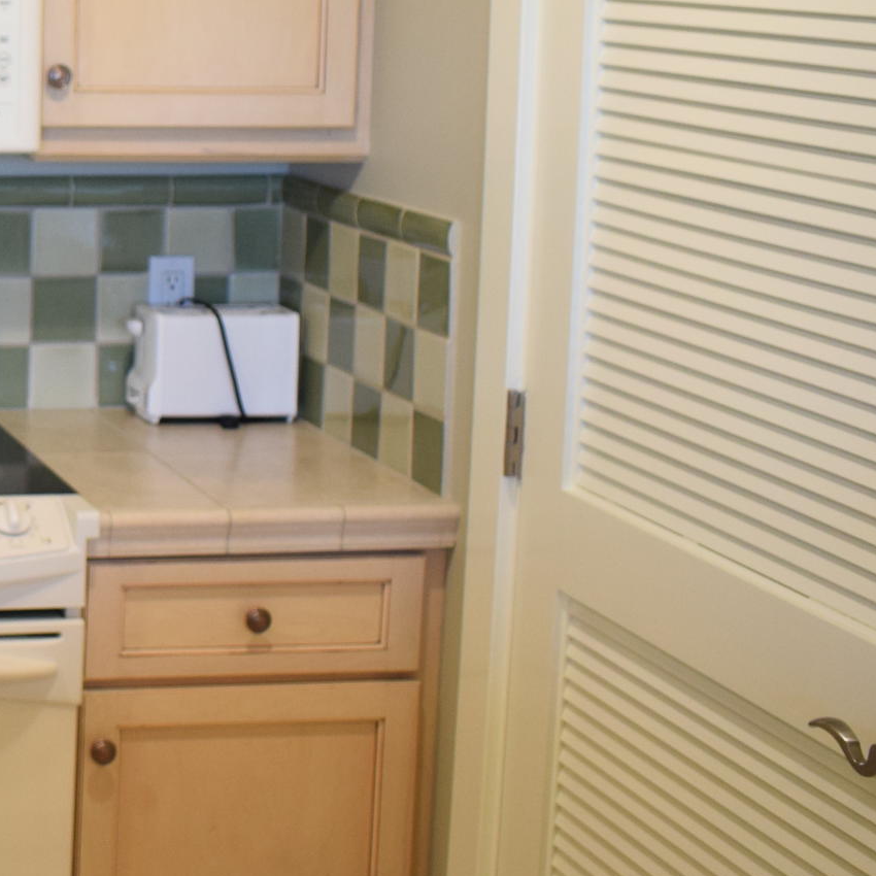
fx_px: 2319
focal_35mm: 81
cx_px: -372
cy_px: 123
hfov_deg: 19.2
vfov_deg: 21.0
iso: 720
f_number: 4
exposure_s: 1/60
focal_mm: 18
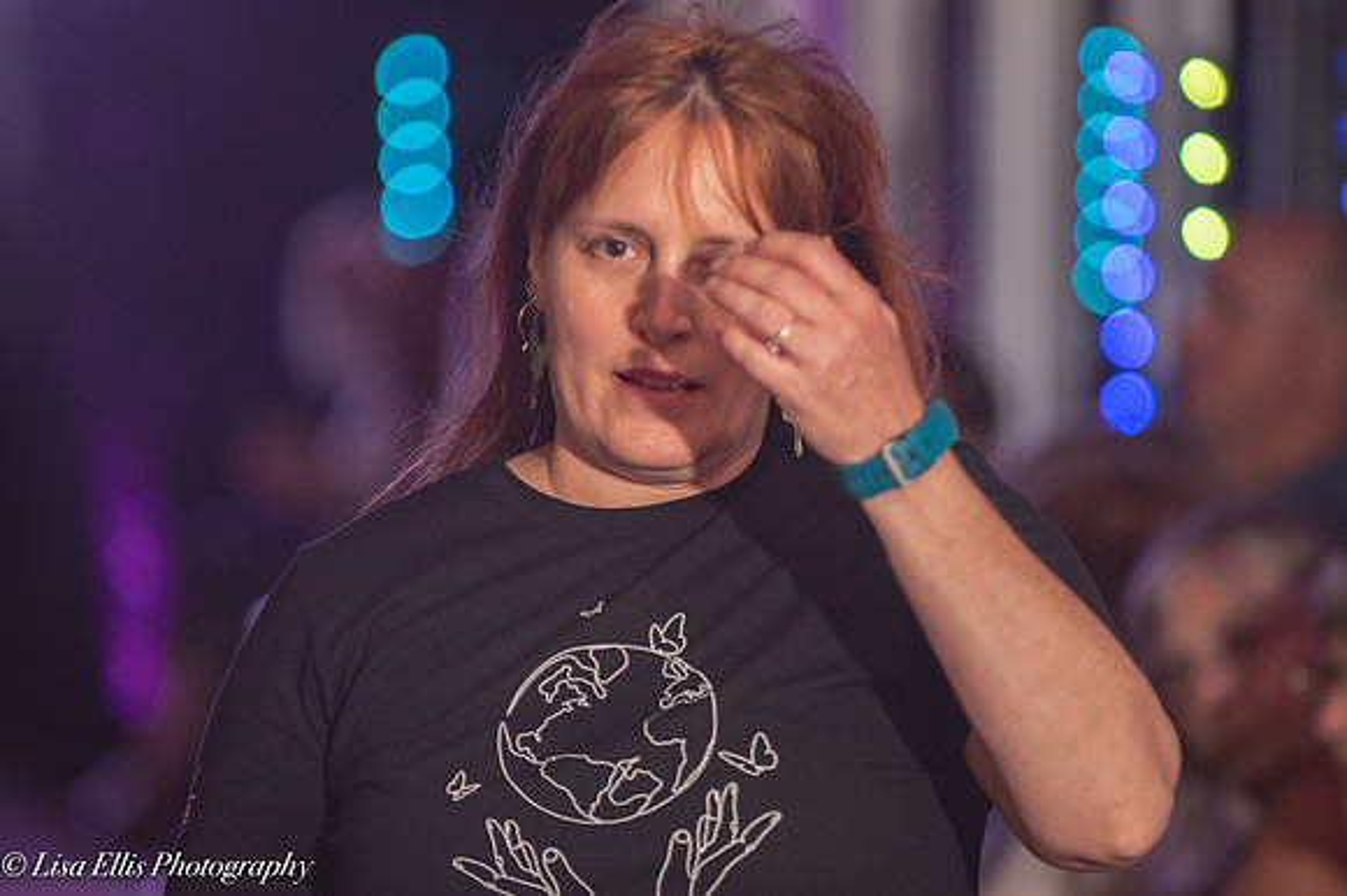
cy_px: 448
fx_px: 8975
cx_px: 674
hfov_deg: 8.6
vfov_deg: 5.7
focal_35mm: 240
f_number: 4.5
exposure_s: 1/250
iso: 800
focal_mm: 200
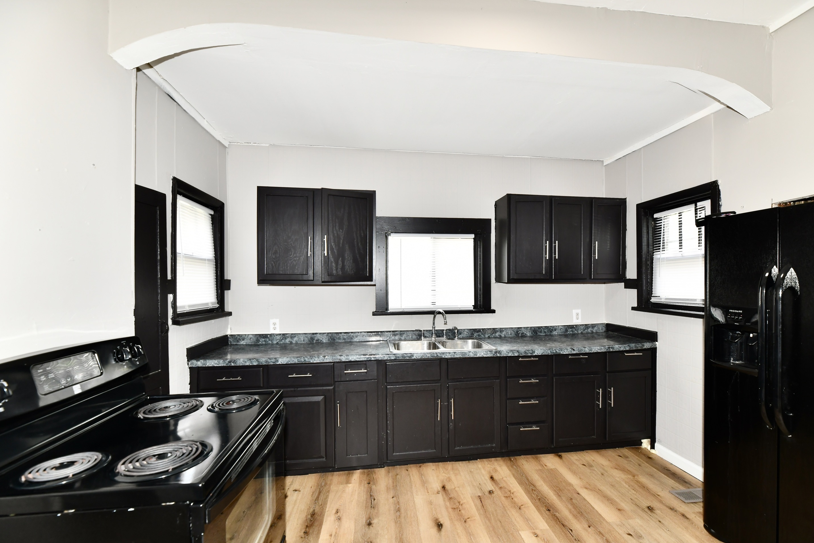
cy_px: 285
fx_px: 339
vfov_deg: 77.3
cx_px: 420
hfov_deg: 100.4
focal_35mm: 15
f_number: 6.3
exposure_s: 1/60
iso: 640
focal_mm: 14
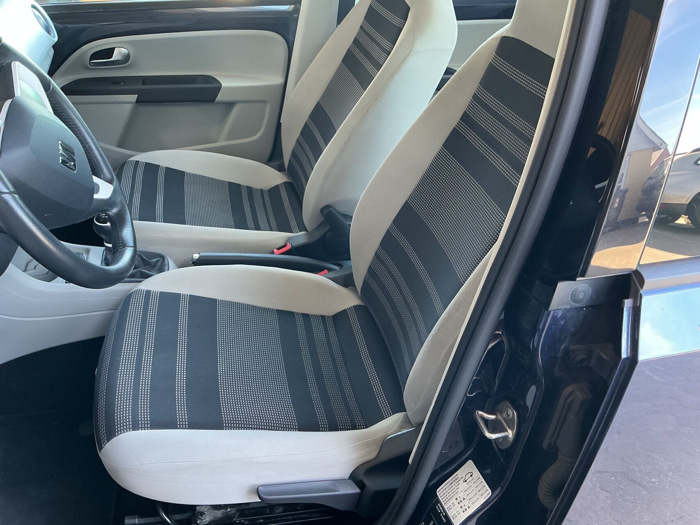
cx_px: 350
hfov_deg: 61.7
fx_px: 586
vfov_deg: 48.2
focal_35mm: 29
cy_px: 262
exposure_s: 1/60
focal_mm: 3
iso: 125
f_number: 1.8
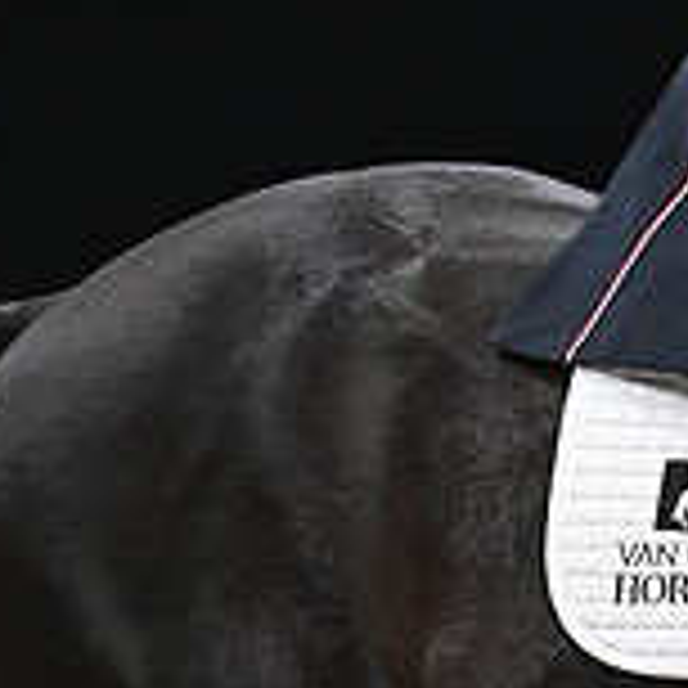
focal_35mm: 901
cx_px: 1169
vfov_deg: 1.9
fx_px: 20260
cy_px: -83
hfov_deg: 1.9
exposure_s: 1/640
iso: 6400
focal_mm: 280
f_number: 4
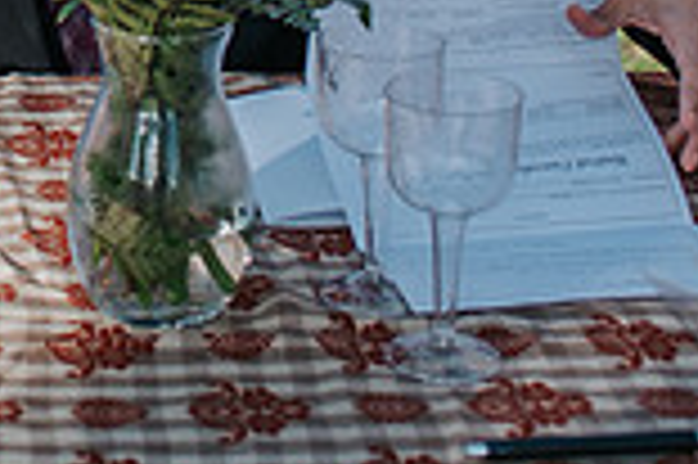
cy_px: -386
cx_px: -270
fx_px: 2905
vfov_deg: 8.7
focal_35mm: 150
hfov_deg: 13.1
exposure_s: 1/640
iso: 100
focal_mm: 35
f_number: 3.2
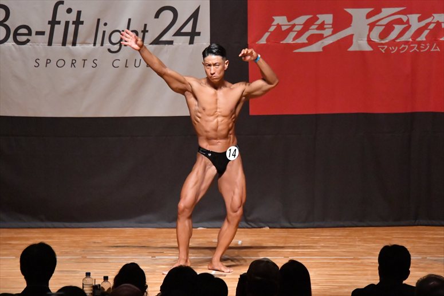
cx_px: 222
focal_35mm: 255
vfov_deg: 5.4
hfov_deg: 8.1
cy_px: 148
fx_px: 3144
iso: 12800
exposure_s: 1/400
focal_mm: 170
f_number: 5.6
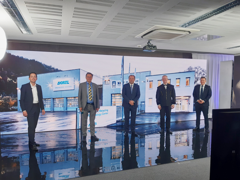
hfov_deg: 67.3
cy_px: 90
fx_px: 180
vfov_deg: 53.1
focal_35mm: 26
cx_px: 120
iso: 64
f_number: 1.7
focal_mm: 3.92
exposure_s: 1/100
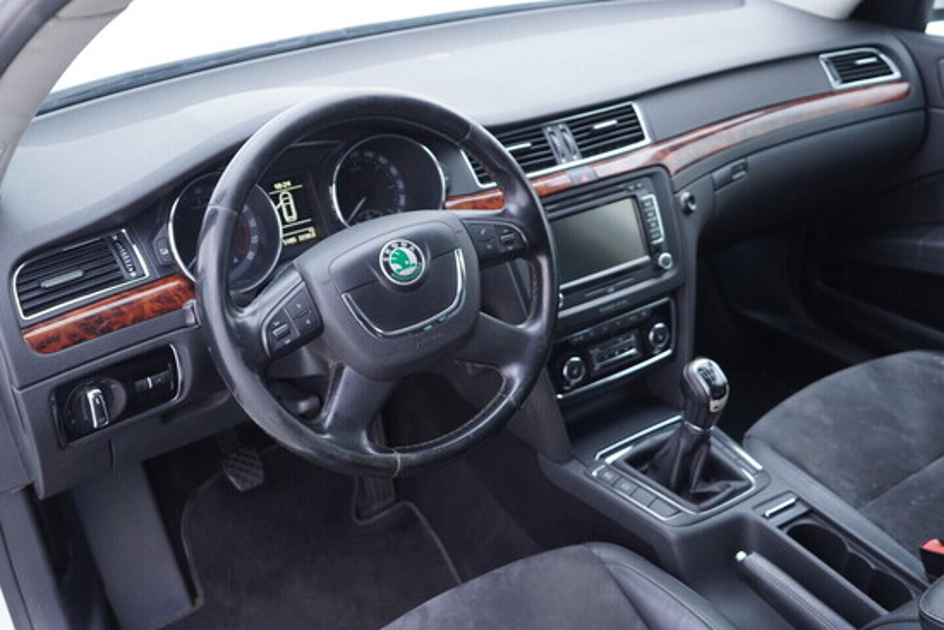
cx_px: 472
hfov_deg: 53.1
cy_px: 315
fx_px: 944
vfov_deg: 36.9
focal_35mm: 36
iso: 320
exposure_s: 1/40
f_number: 2.8
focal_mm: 24
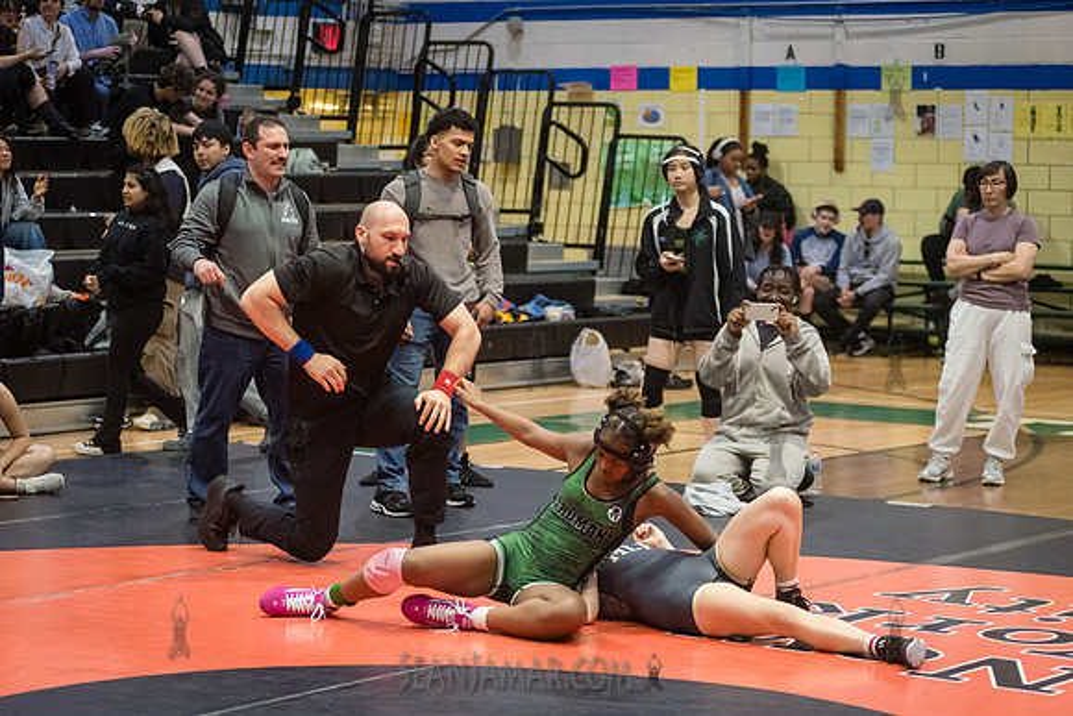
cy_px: 346
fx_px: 2829
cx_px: 469
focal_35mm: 95
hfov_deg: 21.5
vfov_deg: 14.4
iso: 8000
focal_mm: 80
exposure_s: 1/800
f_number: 2.8
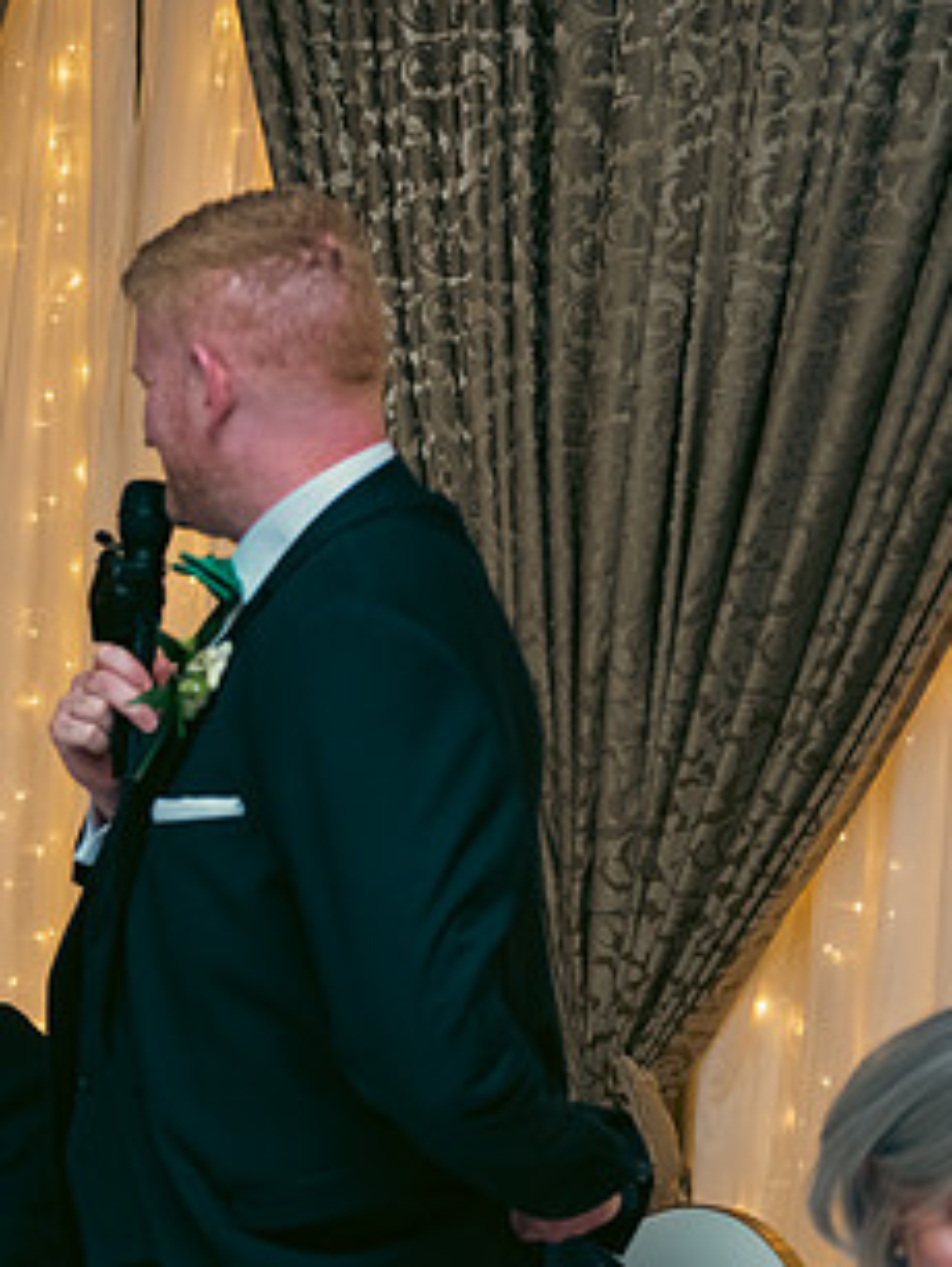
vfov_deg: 23.8
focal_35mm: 82
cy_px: 776
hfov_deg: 17.1
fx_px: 3003
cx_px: -224
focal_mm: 45
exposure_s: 1/160
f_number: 3.5
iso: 800
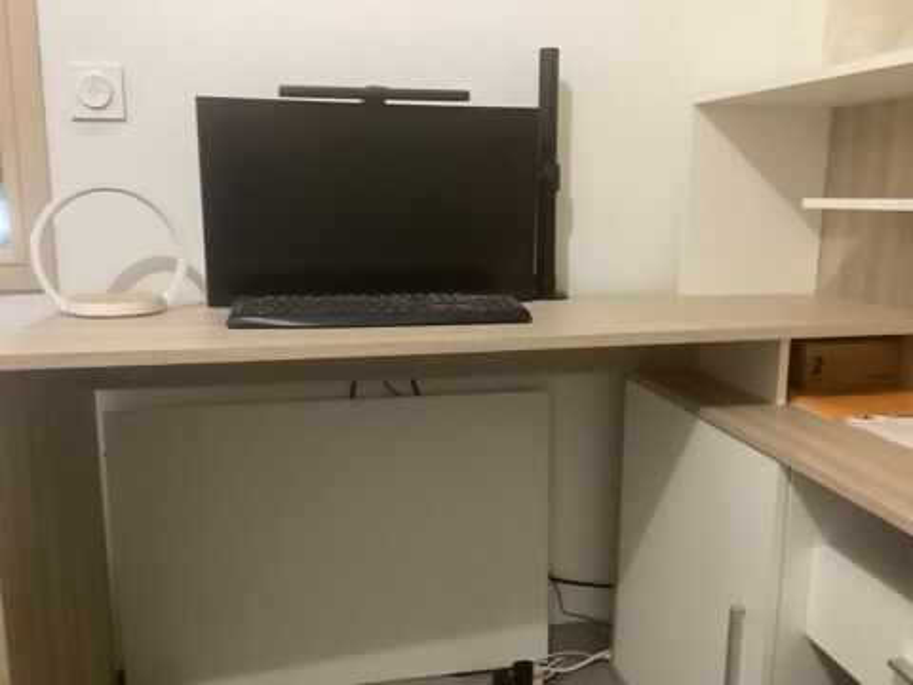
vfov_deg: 45.4
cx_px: 456
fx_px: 818
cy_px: 342
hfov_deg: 58.4
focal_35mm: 31
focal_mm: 3.3
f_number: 2.4
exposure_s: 1/25
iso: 500
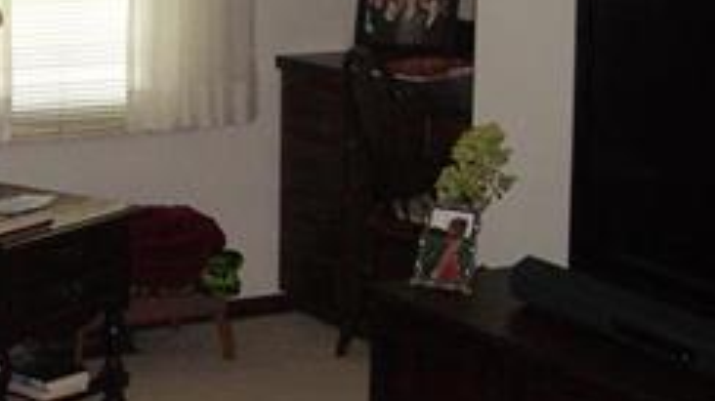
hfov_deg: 20.7
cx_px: 12
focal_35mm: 100
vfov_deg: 12.1
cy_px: 138
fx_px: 1895
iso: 200
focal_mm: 5.8
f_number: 2.6
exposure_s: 1/60
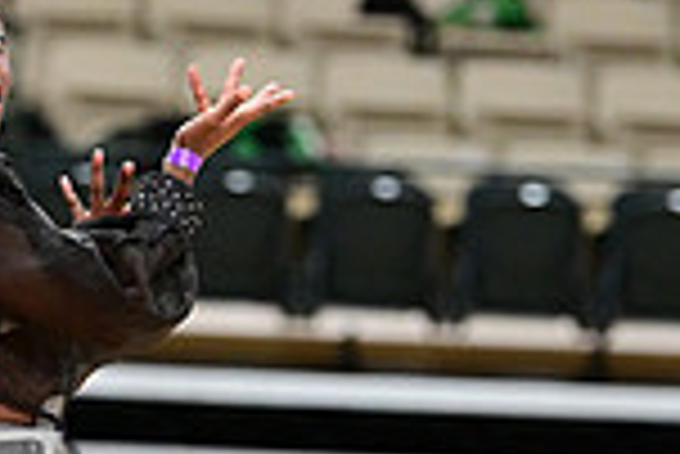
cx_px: 59
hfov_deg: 4.1
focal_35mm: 498
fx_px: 9416
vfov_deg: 2.8
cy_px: 548
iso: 6400
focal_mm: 130
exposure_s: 1/1000
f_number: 3.2
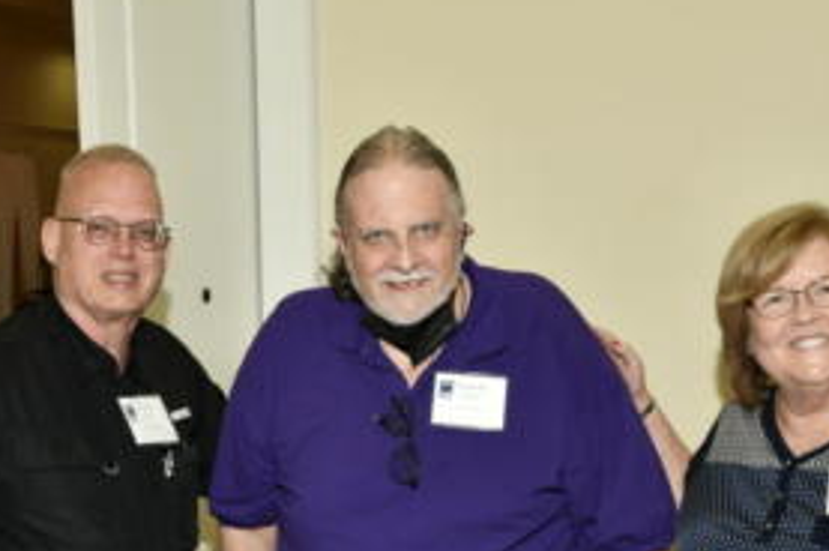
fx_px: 1495
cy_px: 457
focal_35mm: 65
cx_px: 461
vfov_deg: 20.6
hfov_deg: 31.0
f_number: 7.1
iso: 400
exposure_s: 1/60
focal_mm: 24
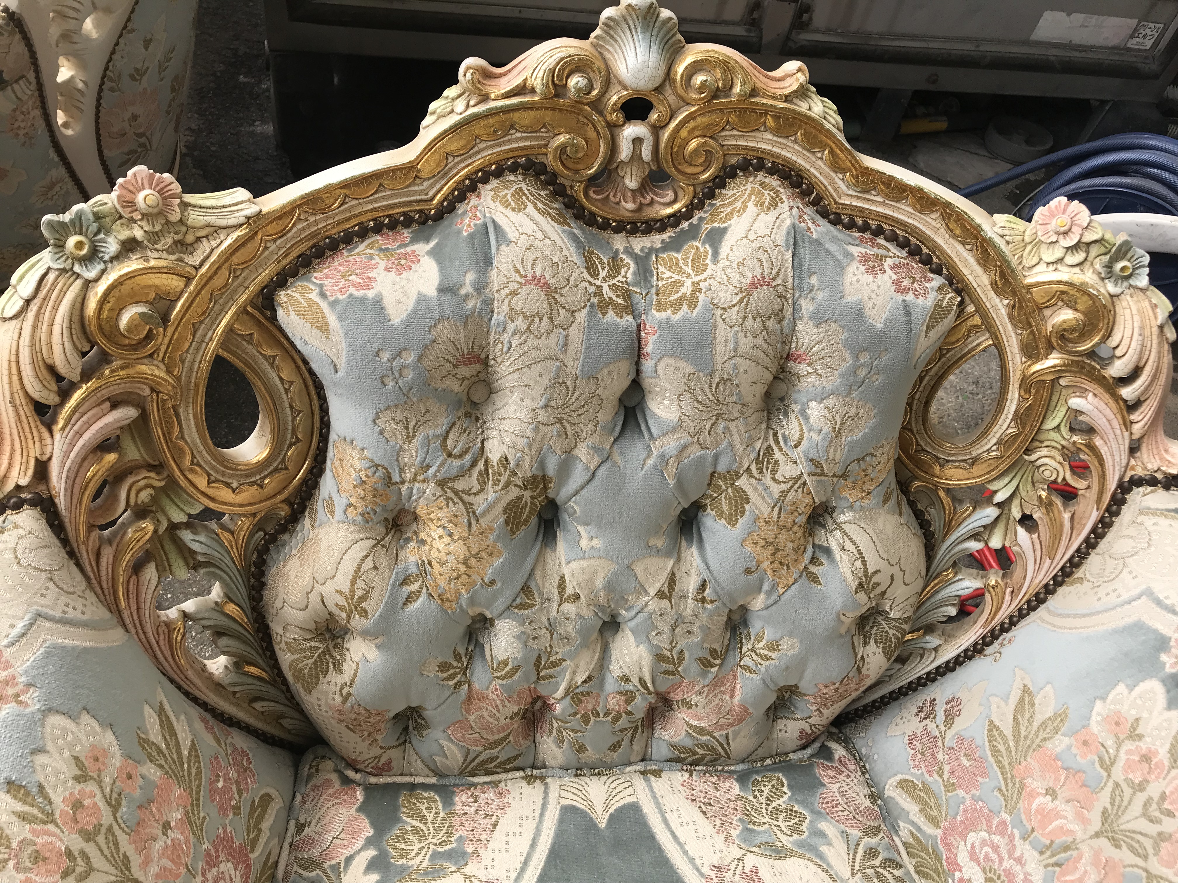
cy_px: 442
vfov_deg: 49.7
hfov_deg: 63.4
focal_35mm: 28
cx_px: 589
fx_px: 953
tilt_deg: -53.8
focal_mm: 3.99
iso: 20
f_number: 1.8
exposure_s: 1/840
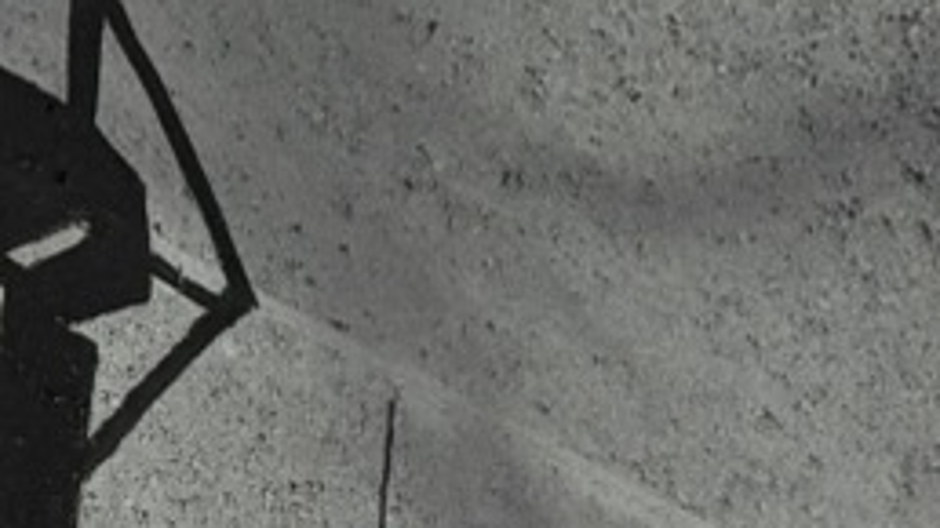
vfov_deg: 5.2
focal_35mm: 225
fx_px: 5607
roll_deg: +2.8
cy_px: -703
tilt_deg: -18.9
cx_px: -1636
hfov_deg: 8.4
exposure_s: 1/98
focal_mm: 5.96
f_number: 1.6
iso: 125
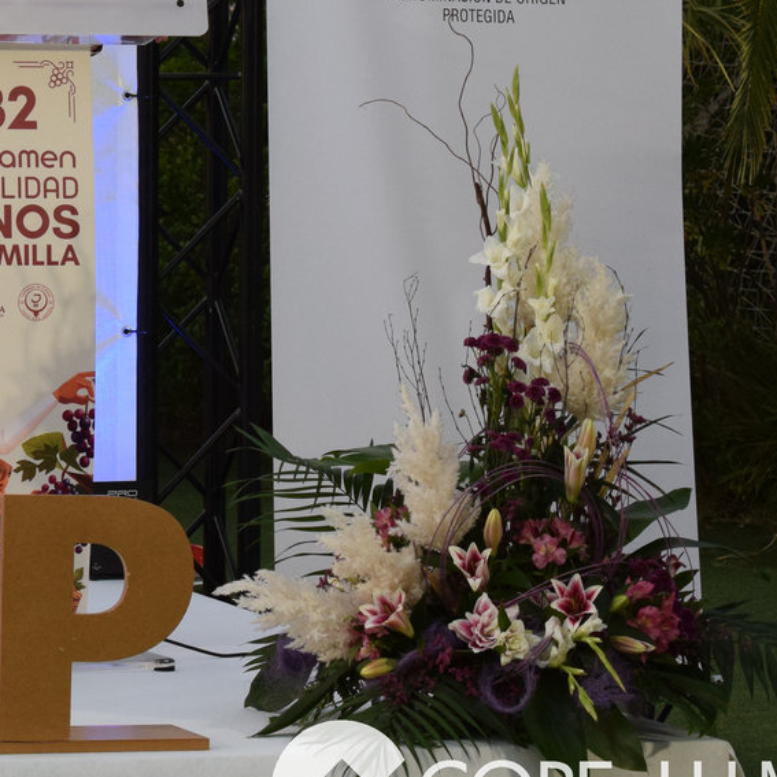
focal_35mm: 200
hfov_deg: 8.7
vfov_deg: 8.7
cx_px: -77
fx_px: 5084
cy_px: 145
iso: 1000
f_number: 5.6
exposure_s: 1/500
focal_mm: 55
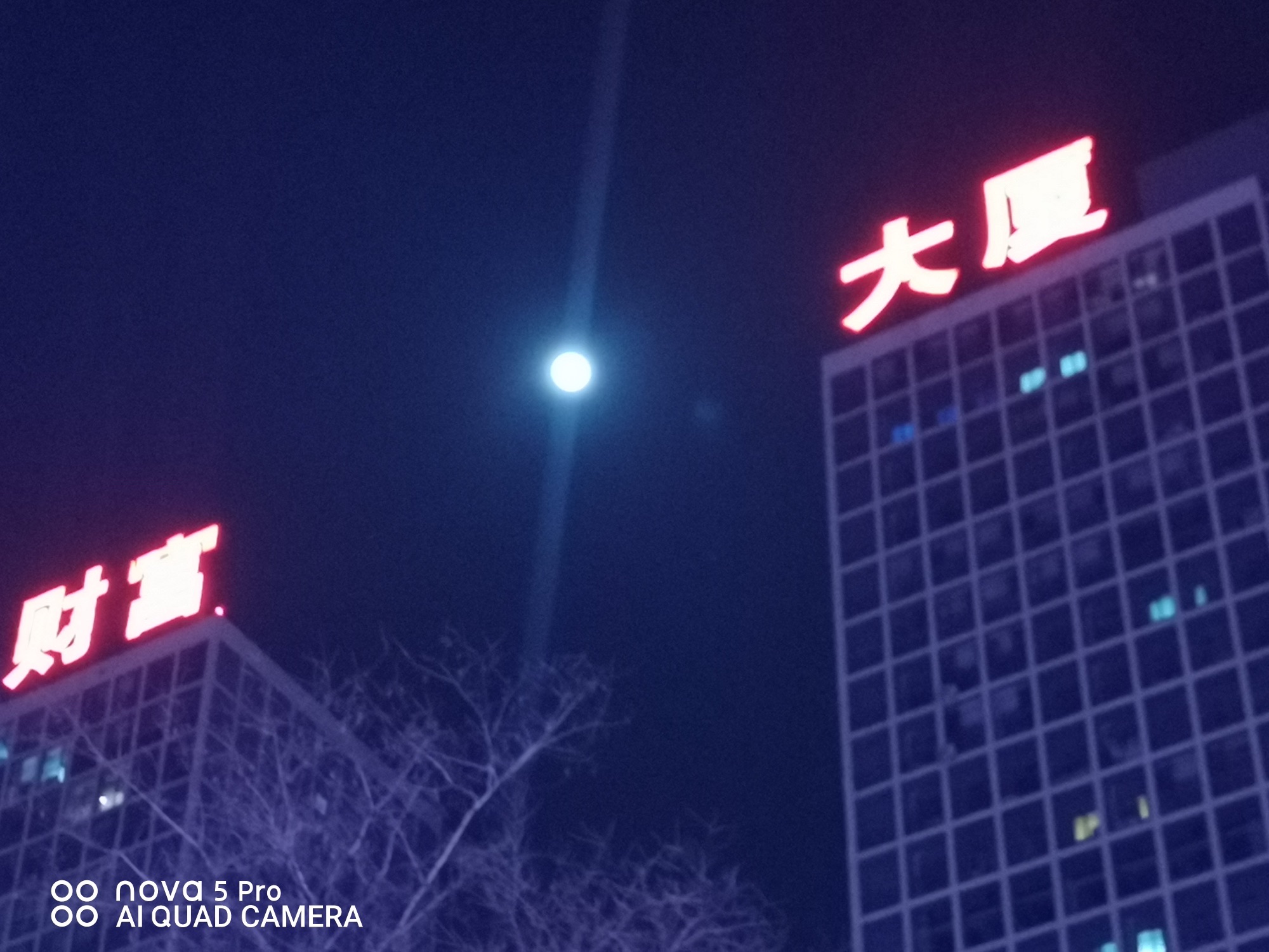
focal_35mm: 79
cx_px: 634
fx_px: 2896
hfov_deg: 24.7
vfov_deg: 18.7
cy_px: 476
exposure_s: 1/25
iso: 1250
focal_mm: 4.75
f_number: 1.8
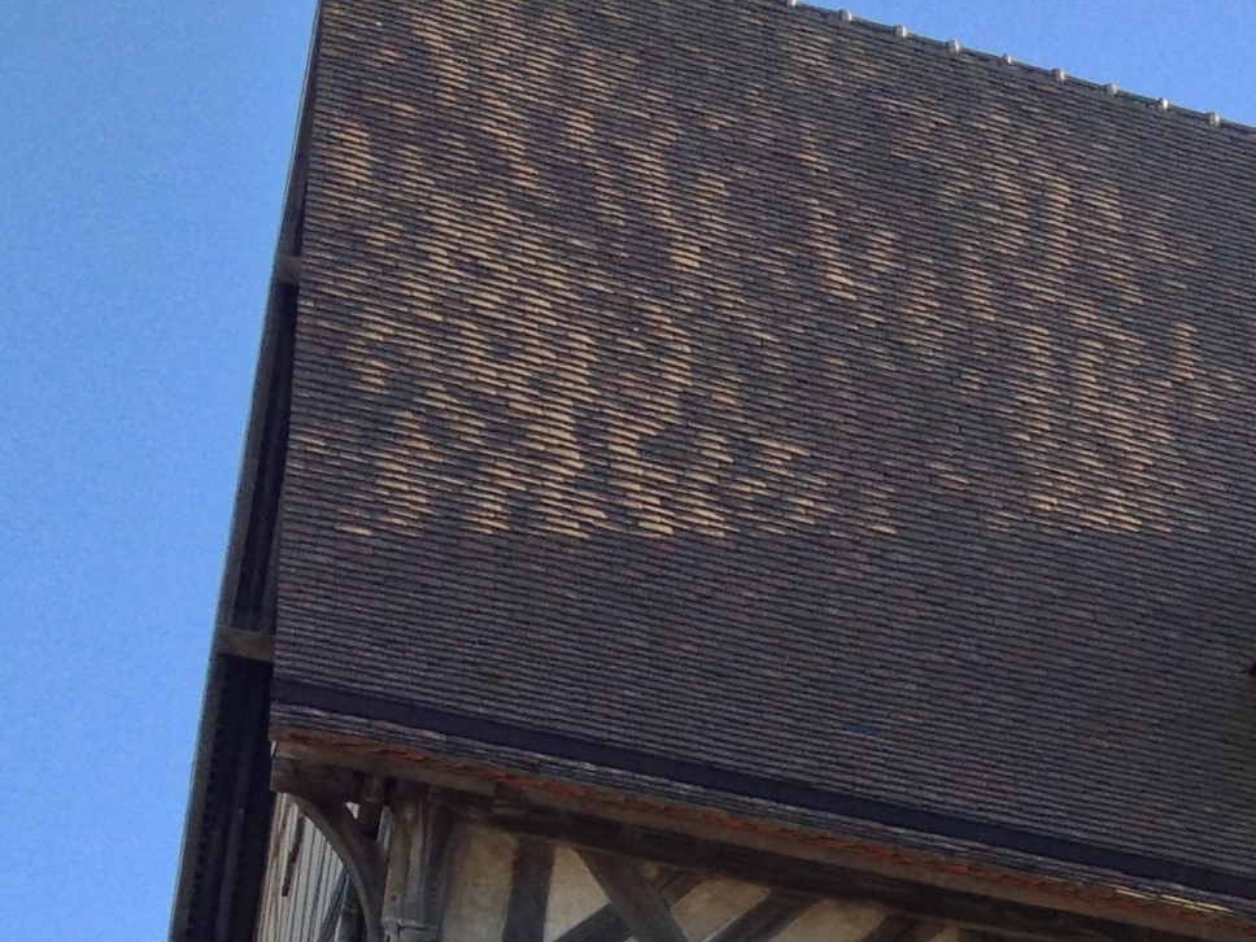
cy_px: 1488
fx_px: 4281
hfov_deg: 15.7
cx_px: 1744
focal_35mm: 118
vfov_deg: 11.9
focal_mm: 4.28
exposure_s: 1/290
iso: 50
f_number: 2.4
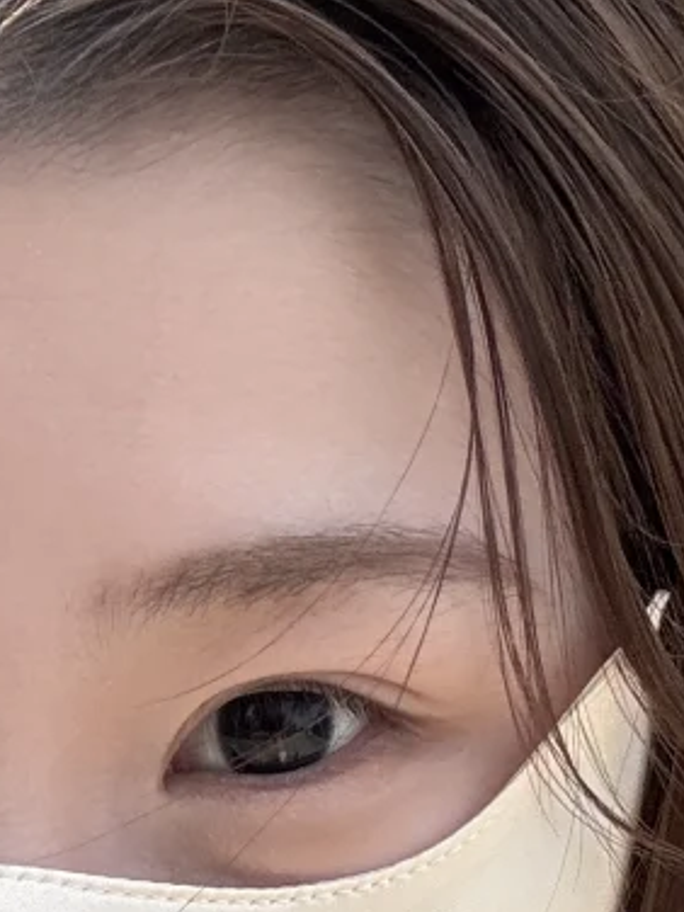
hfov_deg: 12.8
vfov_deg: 15.4
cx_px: 34
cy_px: 1489
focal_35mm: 115
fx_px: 3030
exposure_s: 1/462
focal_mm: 2.69
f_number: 1.9
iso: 25
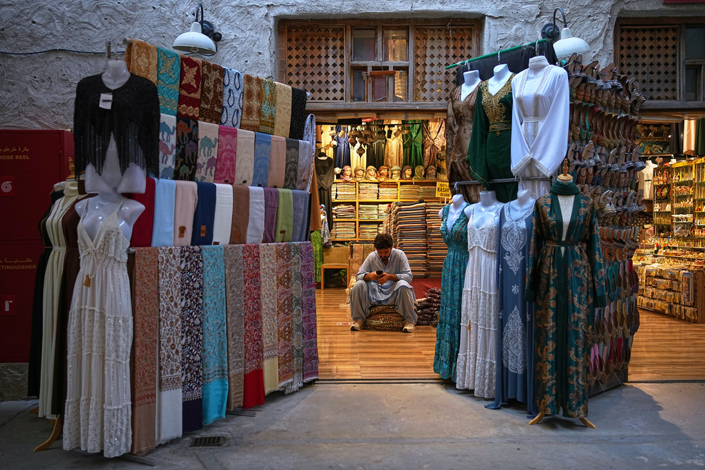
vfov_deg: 37.8
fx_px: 685
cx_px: 352
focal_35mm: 35
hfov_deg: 54.4
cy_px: 235
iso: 500
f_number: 2.8
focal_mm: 35
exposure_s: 1/400
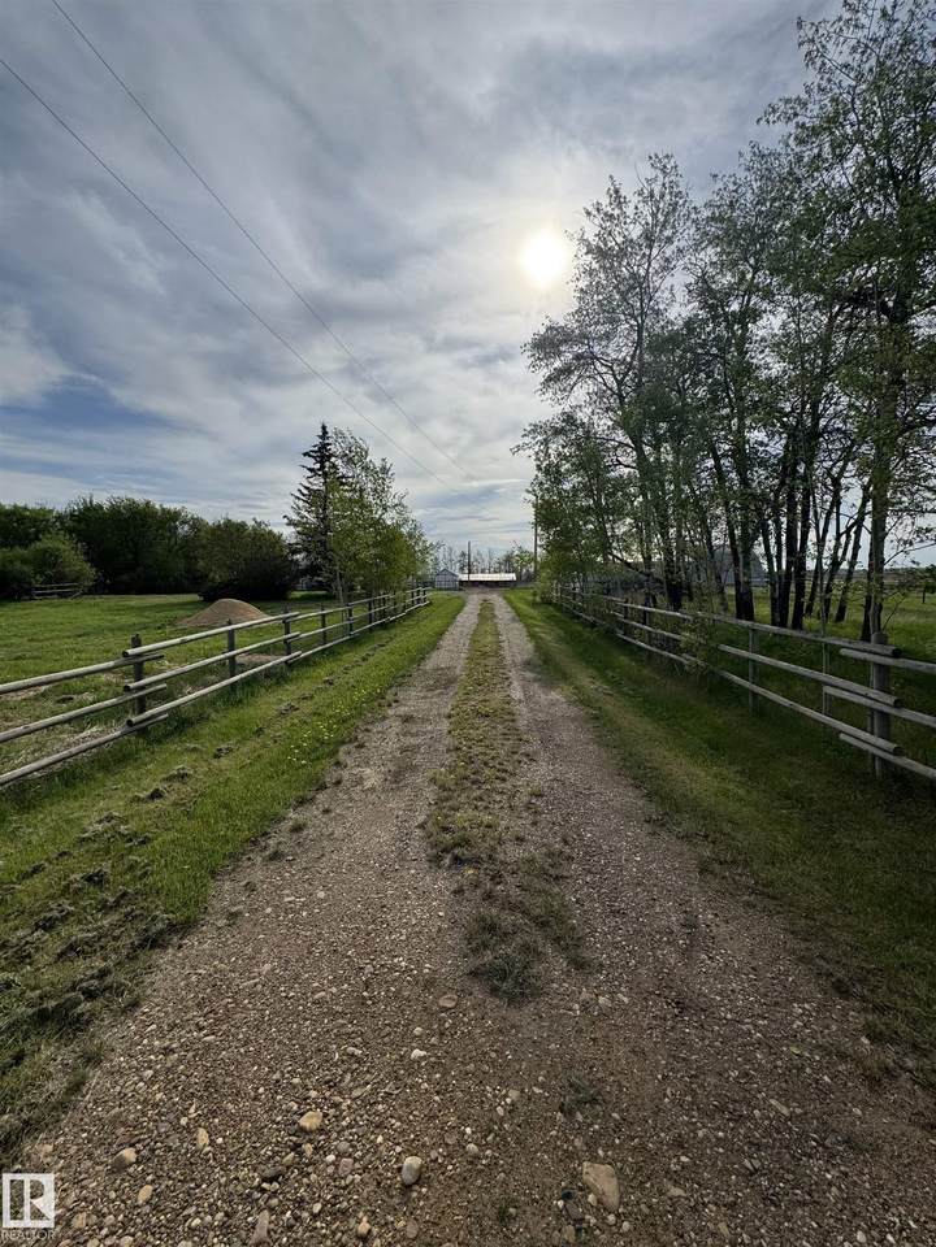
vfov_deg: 102.1
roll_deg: +1.3
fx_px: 505
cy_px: 624
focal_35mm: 14
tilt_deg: -2.3
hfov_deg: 85.7
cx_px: 468
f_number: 2.2
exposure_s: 1/3906
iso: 40
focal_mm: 2.22
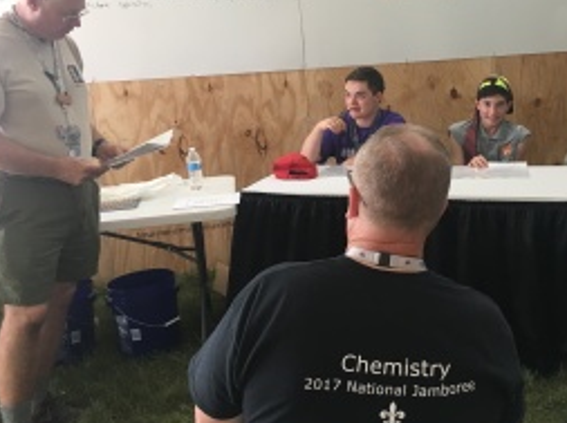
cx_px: 383
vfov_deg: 34.1
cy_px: 154
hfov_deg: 44.1
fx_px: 687
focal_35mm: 42
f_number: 2.2
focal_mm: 4.15
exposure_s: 1/30
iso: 80
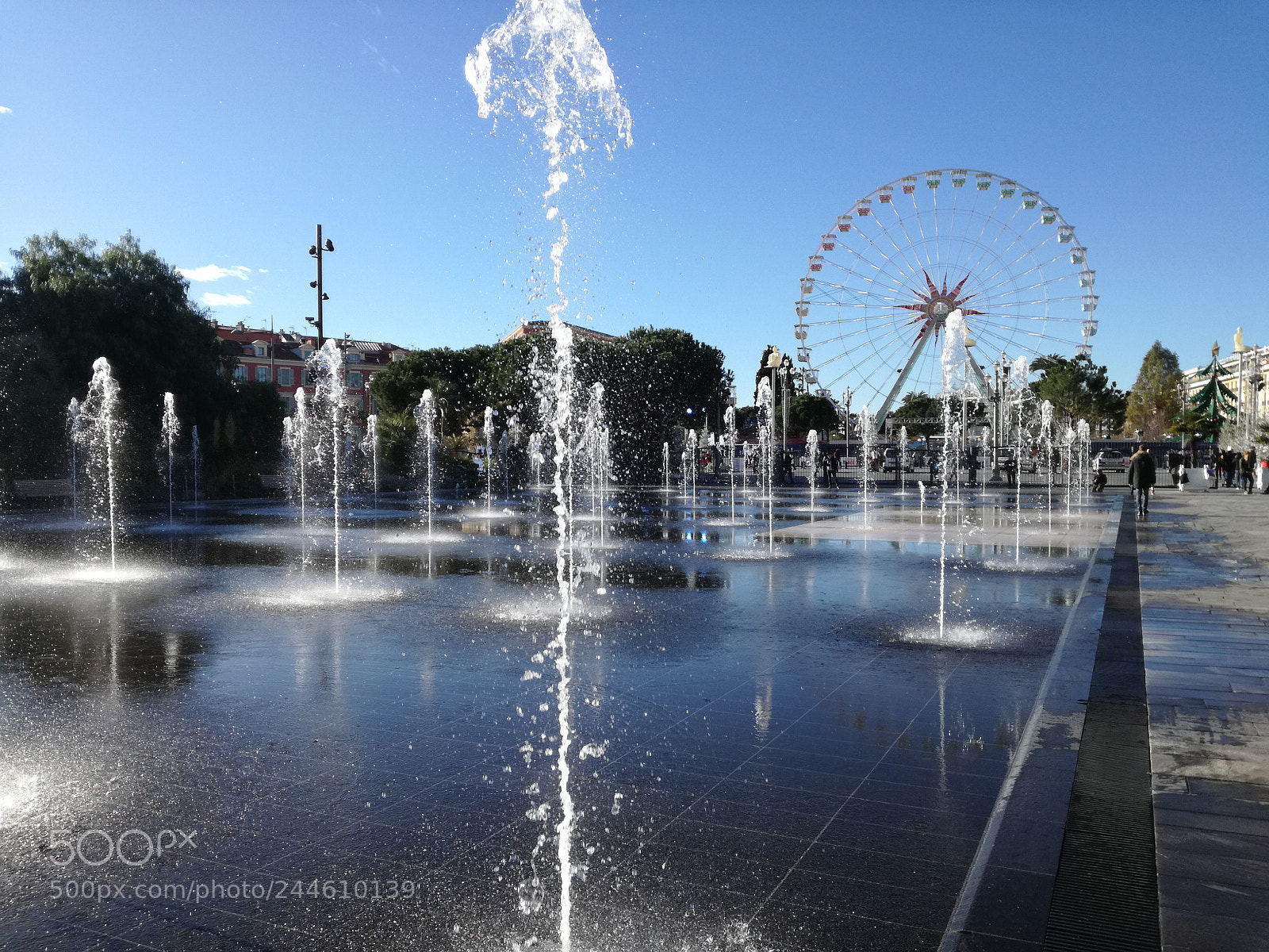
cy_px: 476
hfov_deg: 65.3
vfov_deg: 51.4
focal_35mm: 27
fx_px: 990
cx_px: 634
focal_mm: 3.79
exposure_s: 1/978
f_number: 2
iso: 50
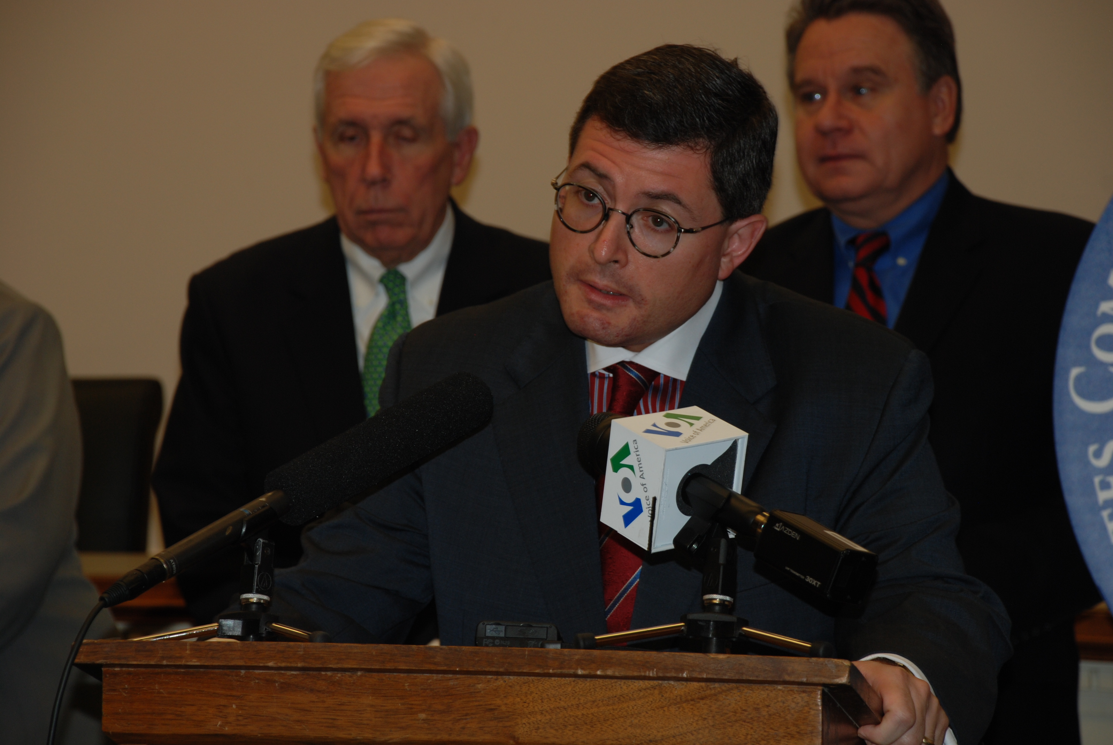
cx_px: 556
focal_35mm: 142
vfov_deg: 9.7
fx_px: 4411
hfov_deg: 14.4
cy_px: 372
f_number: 5.6
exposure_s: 1/60
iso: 200
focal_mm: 95
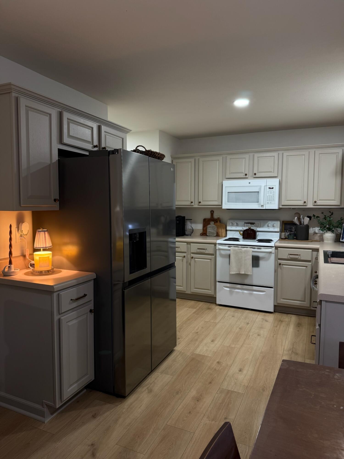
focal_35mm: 24
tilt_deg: -3.4
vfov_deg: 71.6
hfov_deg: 56.8
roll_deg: -0.4
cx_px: 172
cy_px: 230
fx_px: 318
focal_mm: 6.76
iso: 125
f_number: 1.78
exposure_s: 1/60
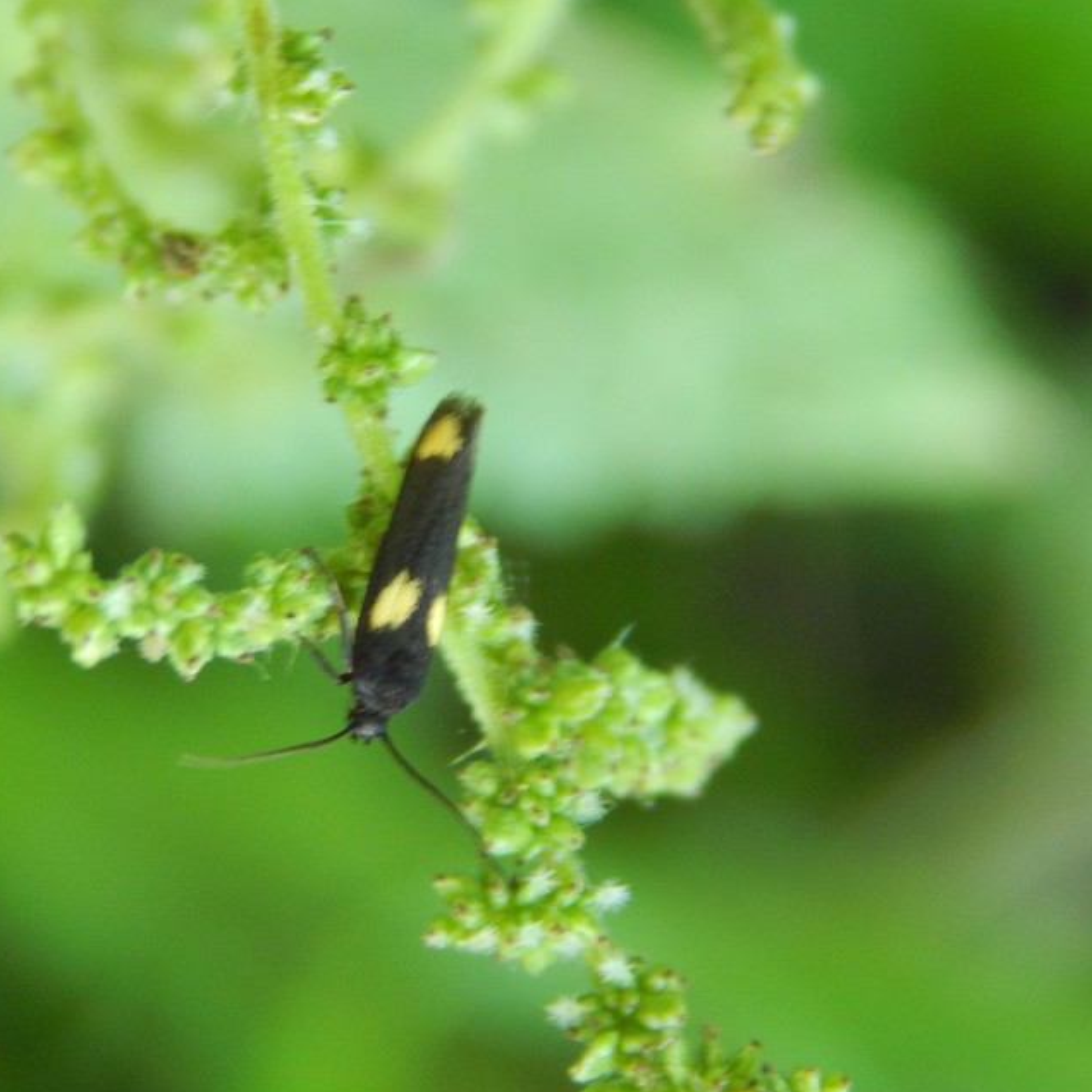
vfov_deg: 9.2
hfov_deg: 9.2
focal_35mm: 190
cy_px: 549
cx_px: 383
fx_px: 6781
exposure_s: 1/30
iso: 280
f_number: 5.1
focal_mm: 28.7
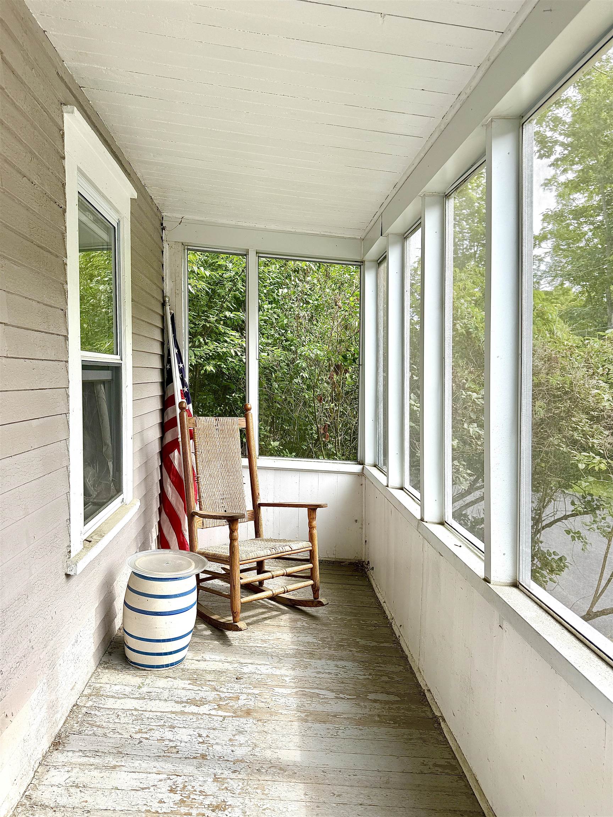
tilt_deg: -0.7
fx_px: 567
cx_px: 306
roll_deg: -1.3
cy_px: 408
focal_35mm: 24
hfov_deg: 56.8
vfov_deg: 71.6
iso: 80
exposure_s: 1/955
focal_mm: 6.76
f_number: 1.78
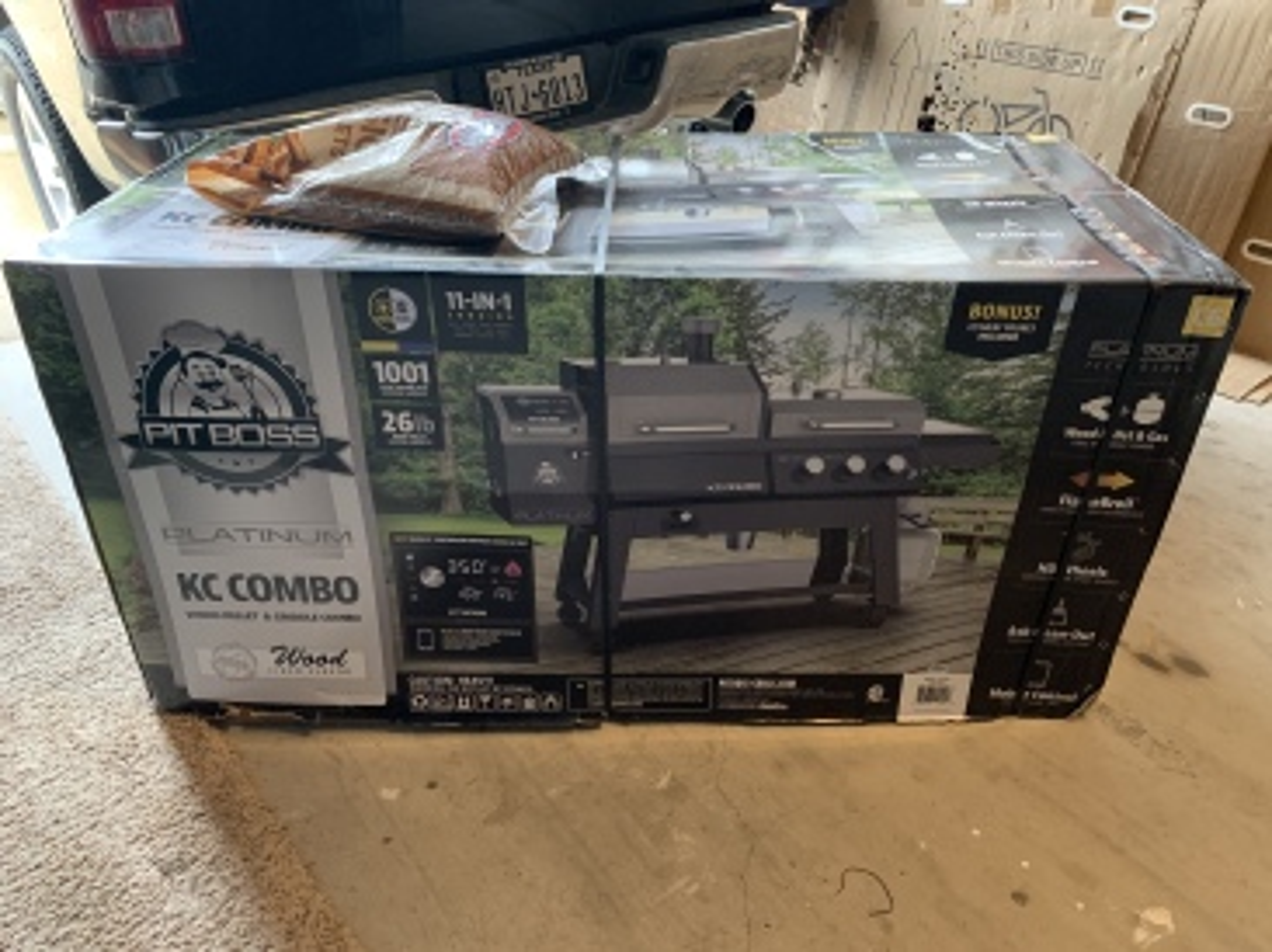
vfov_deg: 53.0
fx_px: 955
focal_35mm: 26
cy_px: 476
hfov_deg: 67.3
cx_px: 636
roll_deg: +0.2
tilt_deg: -33.2
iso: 320
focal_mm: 4.25
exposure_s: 1/60
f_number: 1.8
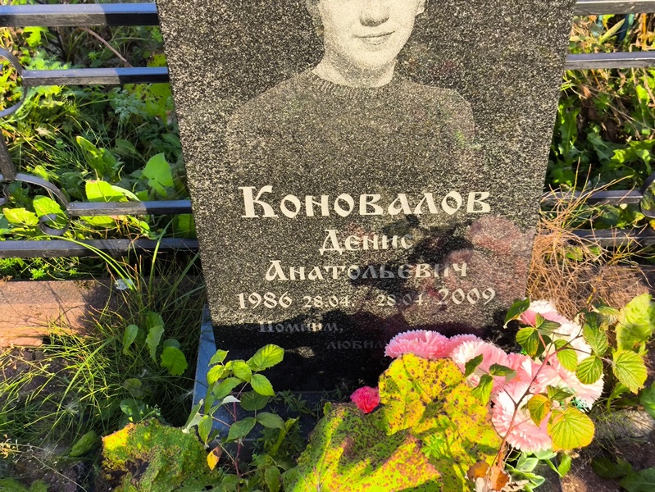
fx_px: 947
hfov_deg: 38.2
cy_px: 246
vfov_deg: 29.1
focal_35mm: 50
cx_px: 328
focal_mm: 4.71
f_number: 1.7
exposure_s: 1/334
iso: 50
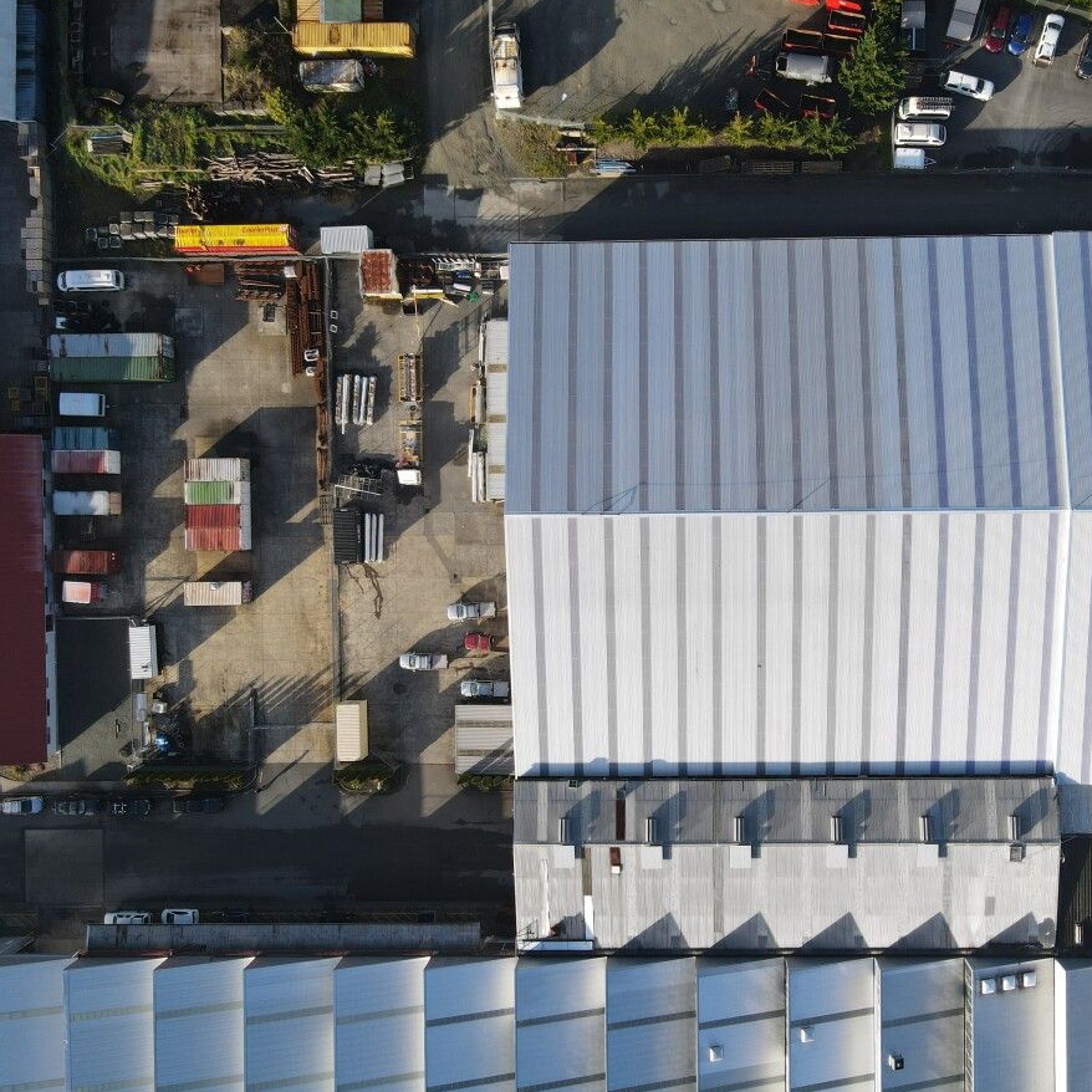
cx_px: 667
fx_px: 1035
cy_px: 544
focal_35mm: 29
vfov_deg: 55.6
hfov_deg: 55.1
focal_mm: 4.5
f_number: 2.8
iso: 100
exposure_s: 1/320
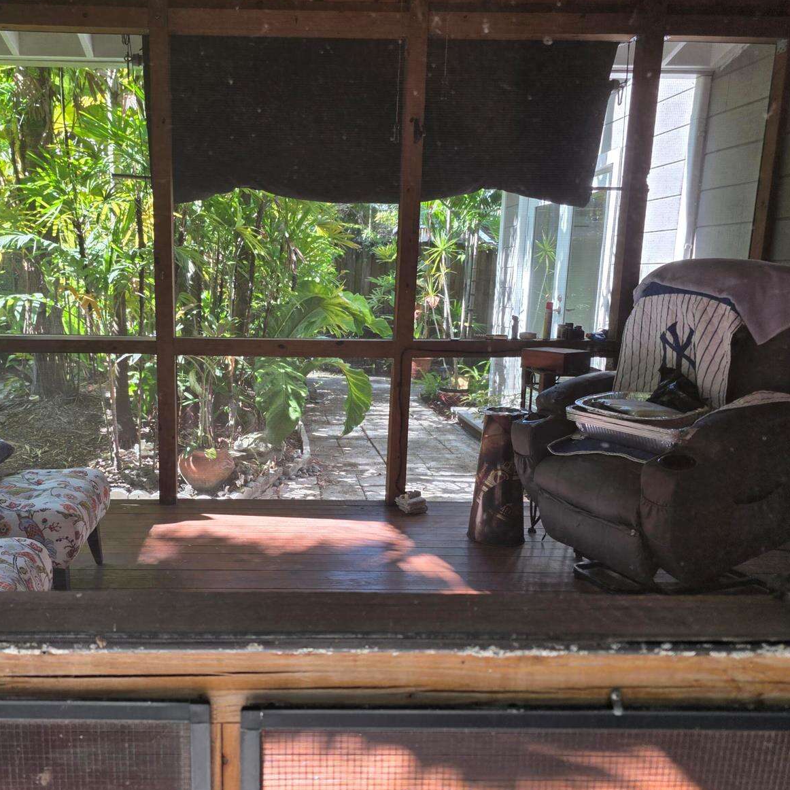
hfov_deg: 56.2
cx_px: 269
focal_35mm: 28
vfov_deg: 57.3
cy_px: 402
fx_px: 723
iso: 50
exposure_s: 1/120
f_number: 1.7
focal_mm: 6.3
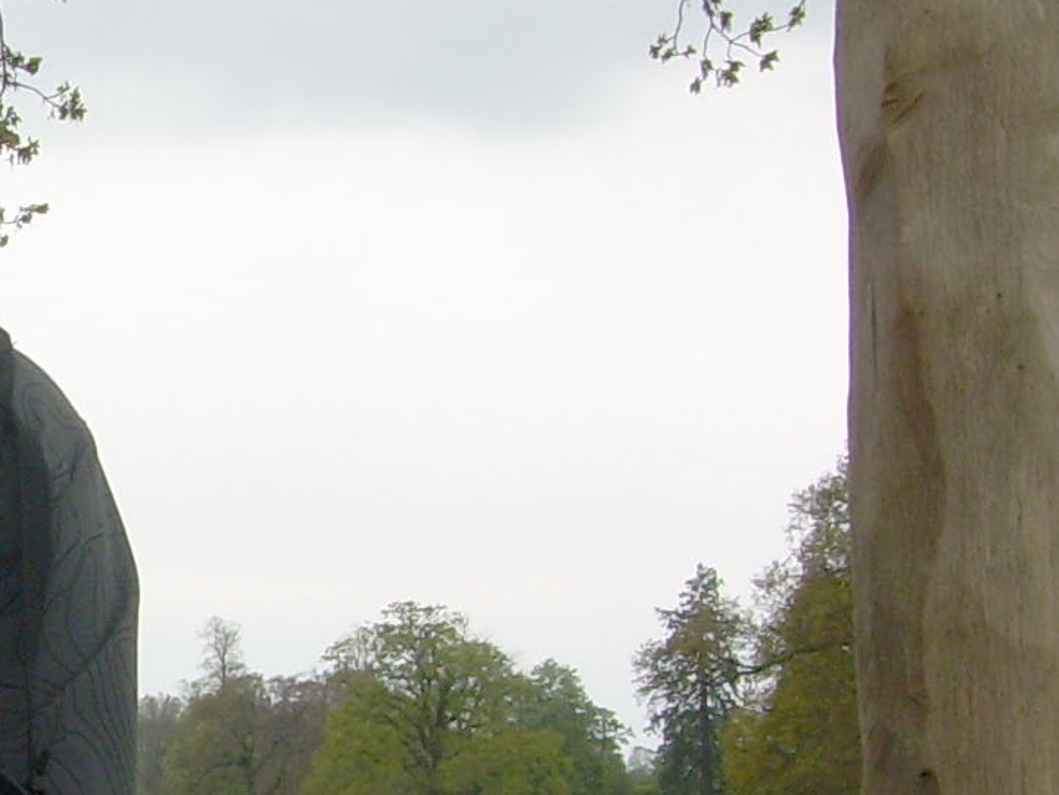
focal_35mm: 120
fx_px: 3673
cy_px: 396
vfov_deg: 12.4
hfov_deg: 15.7
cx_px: -253
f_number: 4.6
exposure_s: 1/162
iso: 50
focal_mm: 6.3
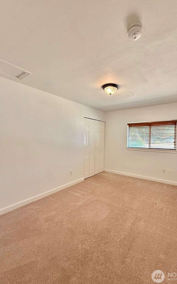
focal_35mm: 15
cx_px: 105
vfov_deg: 101.5
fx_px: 116
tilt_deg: -1.1
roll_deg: -1.1
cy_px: 142
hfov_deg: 74.1
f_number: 2.2
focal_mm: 2.22
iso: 200
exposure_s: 1/120
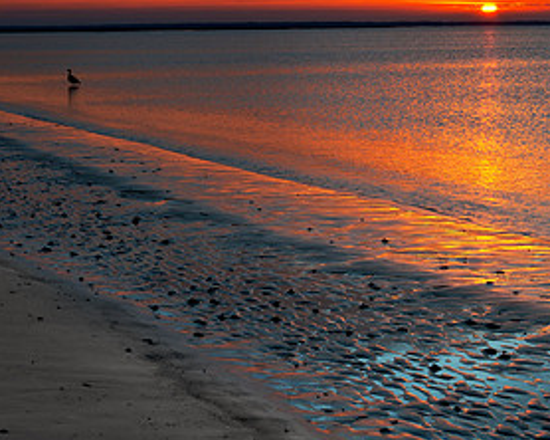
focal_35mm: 94
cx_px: 251
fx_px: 1529
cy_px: 65
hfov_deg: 20.4
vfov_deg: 16.2
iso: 200
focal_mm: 48
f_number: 22
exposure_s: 1/10
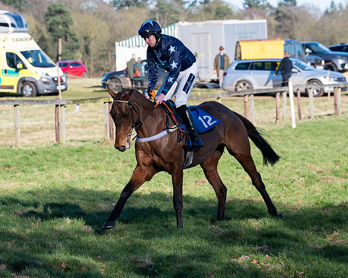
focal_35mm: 284
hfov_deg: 6.8
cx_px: 176
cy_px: 152
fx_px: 2923
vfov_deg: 5.4
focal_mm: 135
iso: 200
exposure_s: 1/1250
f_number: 5
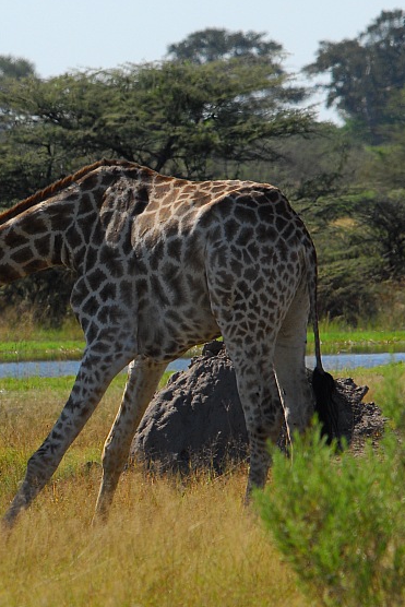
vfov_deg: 2.9
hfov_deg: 2.0
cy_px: 307
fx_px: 11889
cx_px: -16
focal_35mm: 705
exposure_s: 1/640
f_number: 10
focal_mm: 290
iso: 400
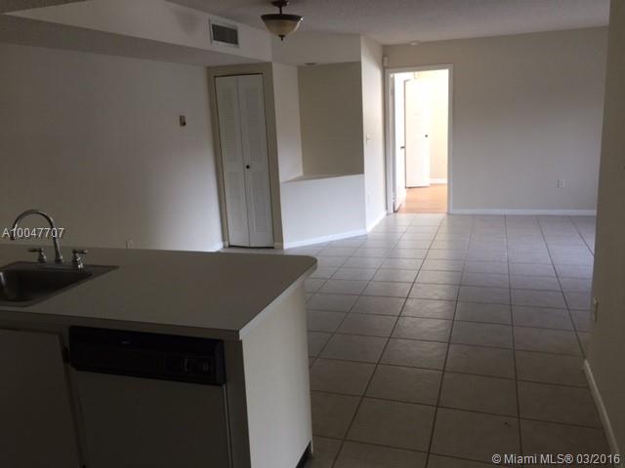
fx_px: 524
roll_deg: +2.0
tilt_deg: -11.1
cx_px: 312
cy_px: 234
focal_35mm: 29
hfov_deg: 61.7
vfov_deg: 48.2
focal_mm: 4.15
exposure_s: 1/15
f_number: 2.2
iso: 50
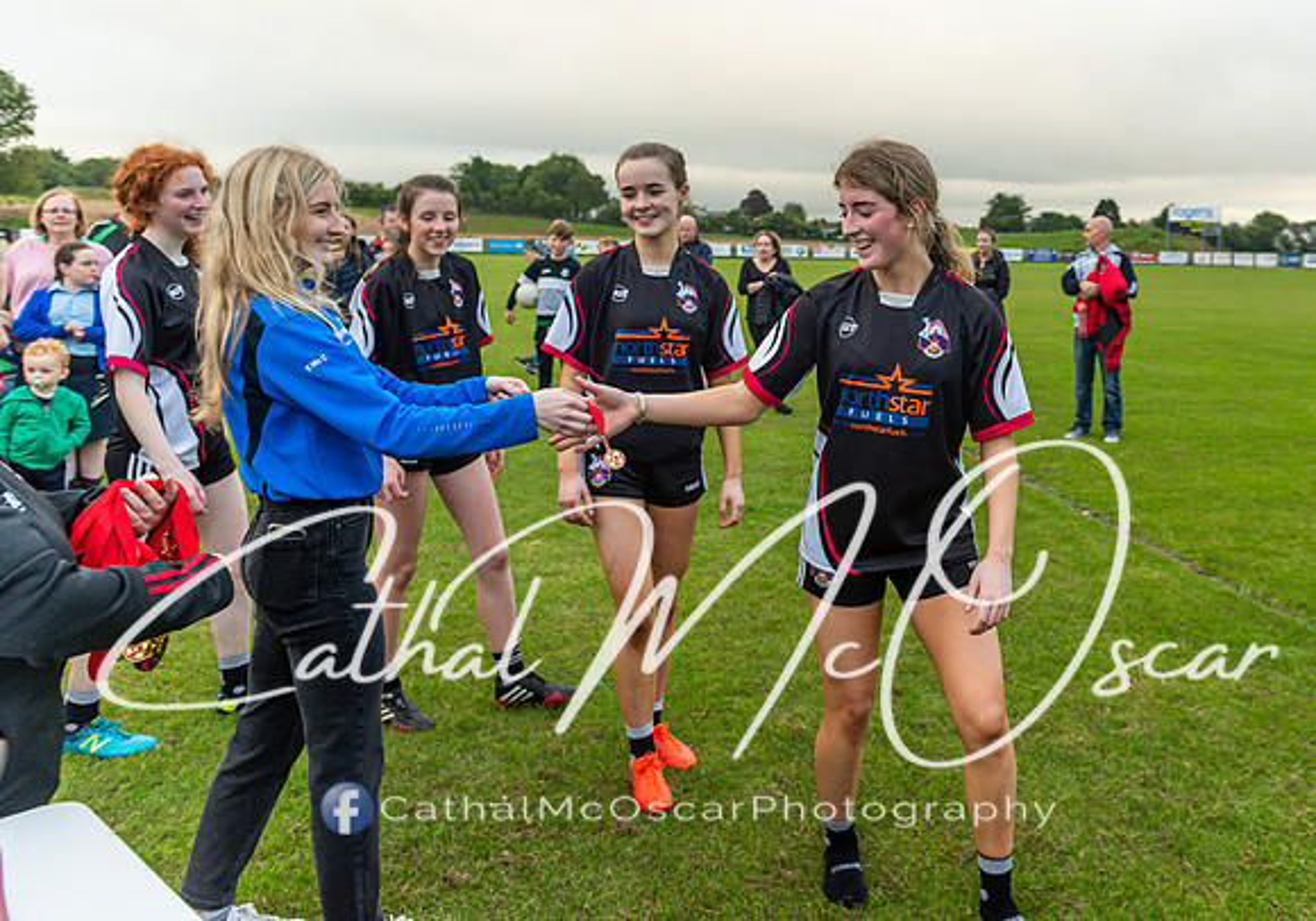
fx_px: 1163
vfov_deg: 42.9
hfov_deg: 57.8
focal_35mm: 31
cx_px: 873
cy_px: 341
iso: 800
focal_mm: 24
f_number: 2.8
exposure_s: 1/250
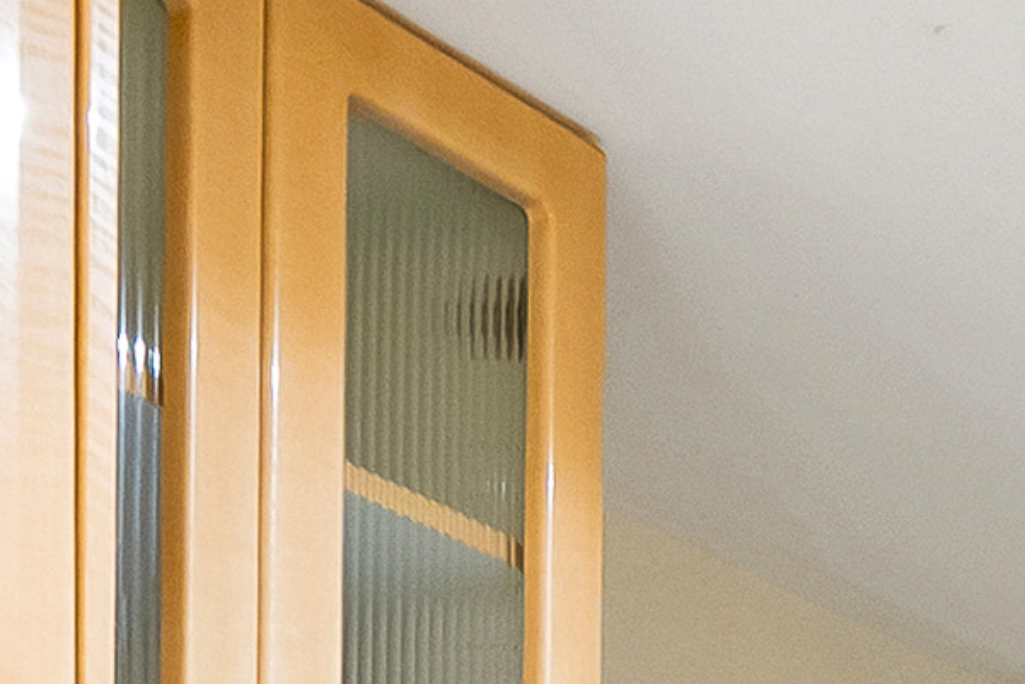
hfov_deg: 16.3
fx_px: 3417
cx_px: 1284
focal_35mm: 120
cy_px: 1696
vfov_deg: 9.9
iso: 2500
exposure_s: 1/8
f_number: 8
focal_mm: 17
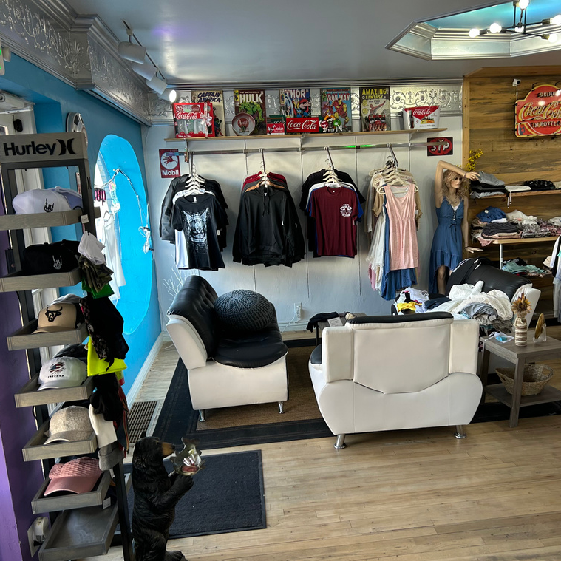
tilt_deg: -10.6
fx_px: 568
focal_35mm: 31
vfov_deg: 52.5
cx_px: 309
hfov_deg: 52.4
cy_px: 283
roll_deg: +2.8
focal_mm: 5.7
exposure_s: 1/120
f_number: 1.5
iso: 100
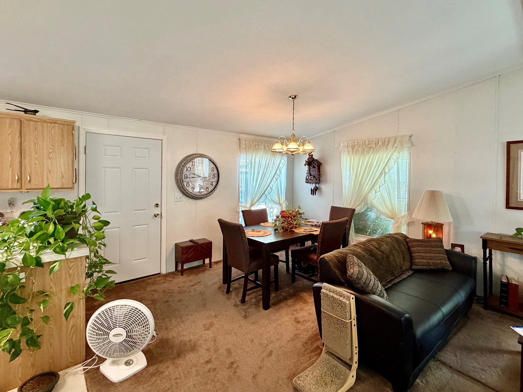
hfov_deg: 90.9
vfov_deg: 74.6
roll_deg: -0.4
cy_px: 179
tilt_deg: -0.5
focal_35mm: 17
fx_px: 257
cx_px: 282
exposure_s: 1/60
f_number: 2.2
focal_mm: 2.22
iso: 320
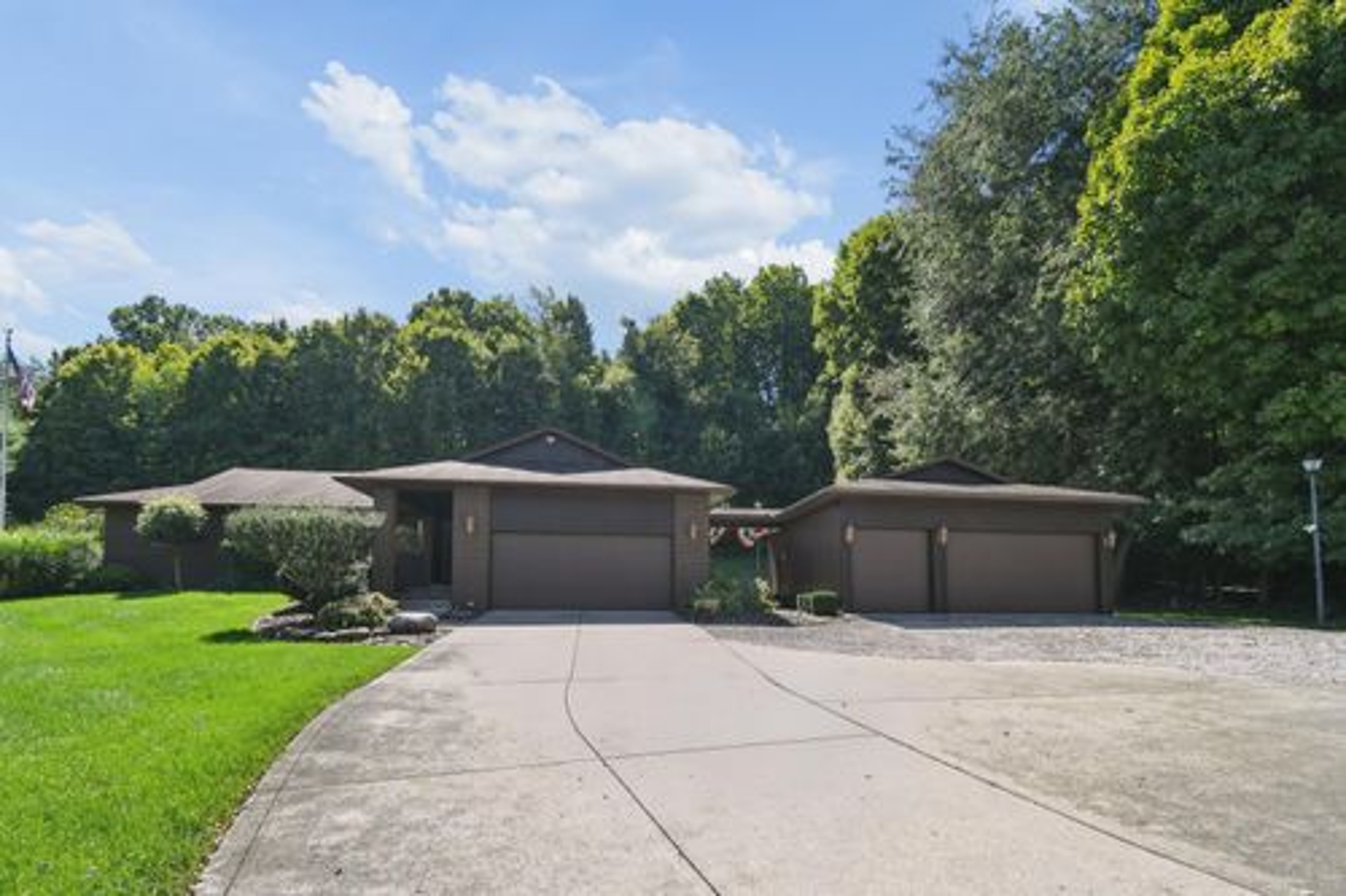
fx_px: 561
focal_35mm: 15
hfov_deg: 100.4
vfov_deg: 77.3
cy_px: 448
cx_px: 673
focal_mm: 10
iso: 50
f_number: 7.1
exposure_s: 1/60
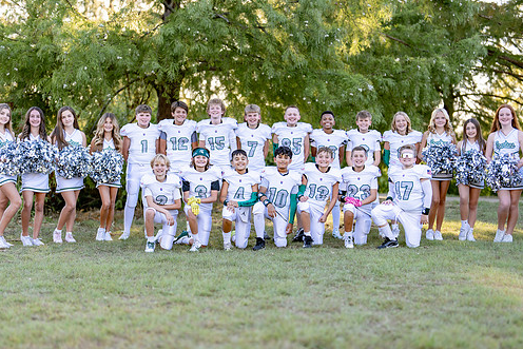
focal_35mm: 64
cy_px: 182
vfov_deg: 21.3
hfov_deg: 31.4
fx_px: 930
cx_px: 255
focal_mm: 50
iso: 100
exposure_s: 1/1000
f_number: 1.2
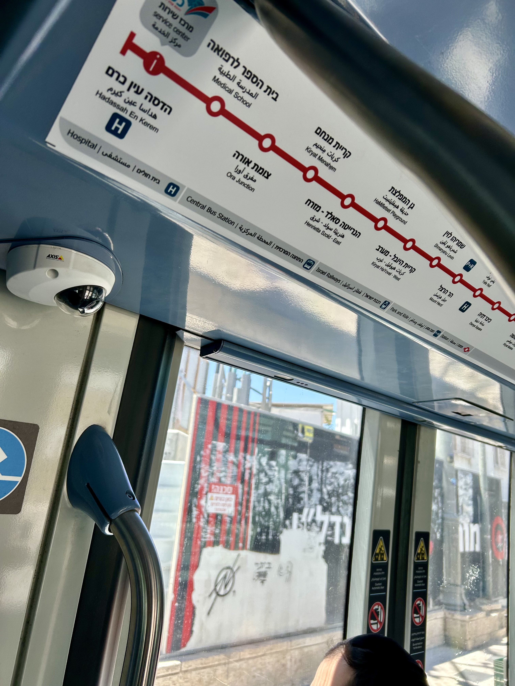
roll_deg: -4.5
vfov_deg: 67.3
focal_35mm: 26
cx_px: 258
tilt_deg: +17.5
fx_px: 516
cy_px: 343
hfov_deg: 53.1
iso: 50
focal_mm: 5.7
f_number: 1.5
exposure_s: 1/581
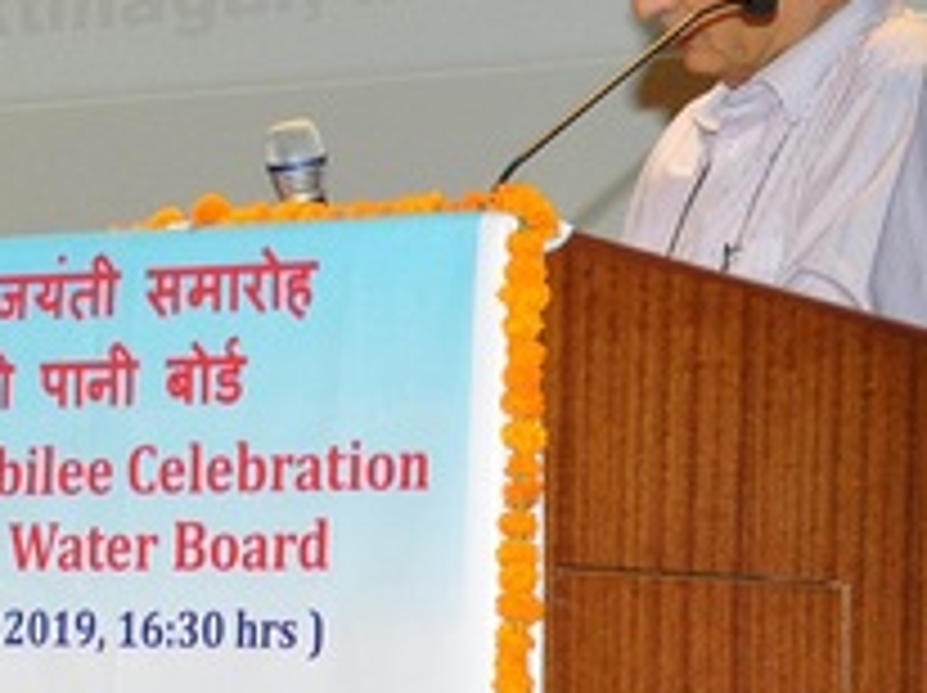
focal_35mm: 235
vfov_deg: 6.3
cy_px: 605
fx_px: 6286
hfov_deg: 8.2
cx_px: -526
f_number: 5.6
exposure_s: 1/125
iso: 2500
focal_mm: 42
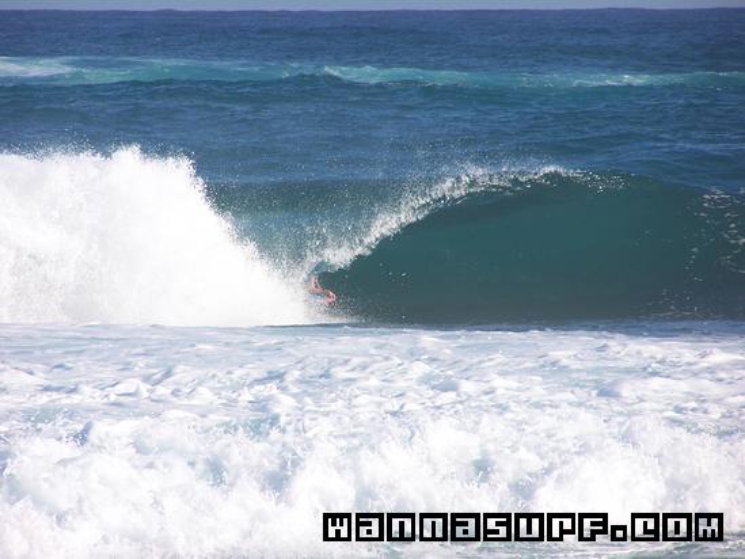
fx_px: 8180
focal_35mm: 380
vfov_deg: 3.9
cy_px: 280
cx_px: 372
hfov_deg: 5.2
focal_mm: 63
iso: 80
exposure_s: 1/1000
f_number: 3.7
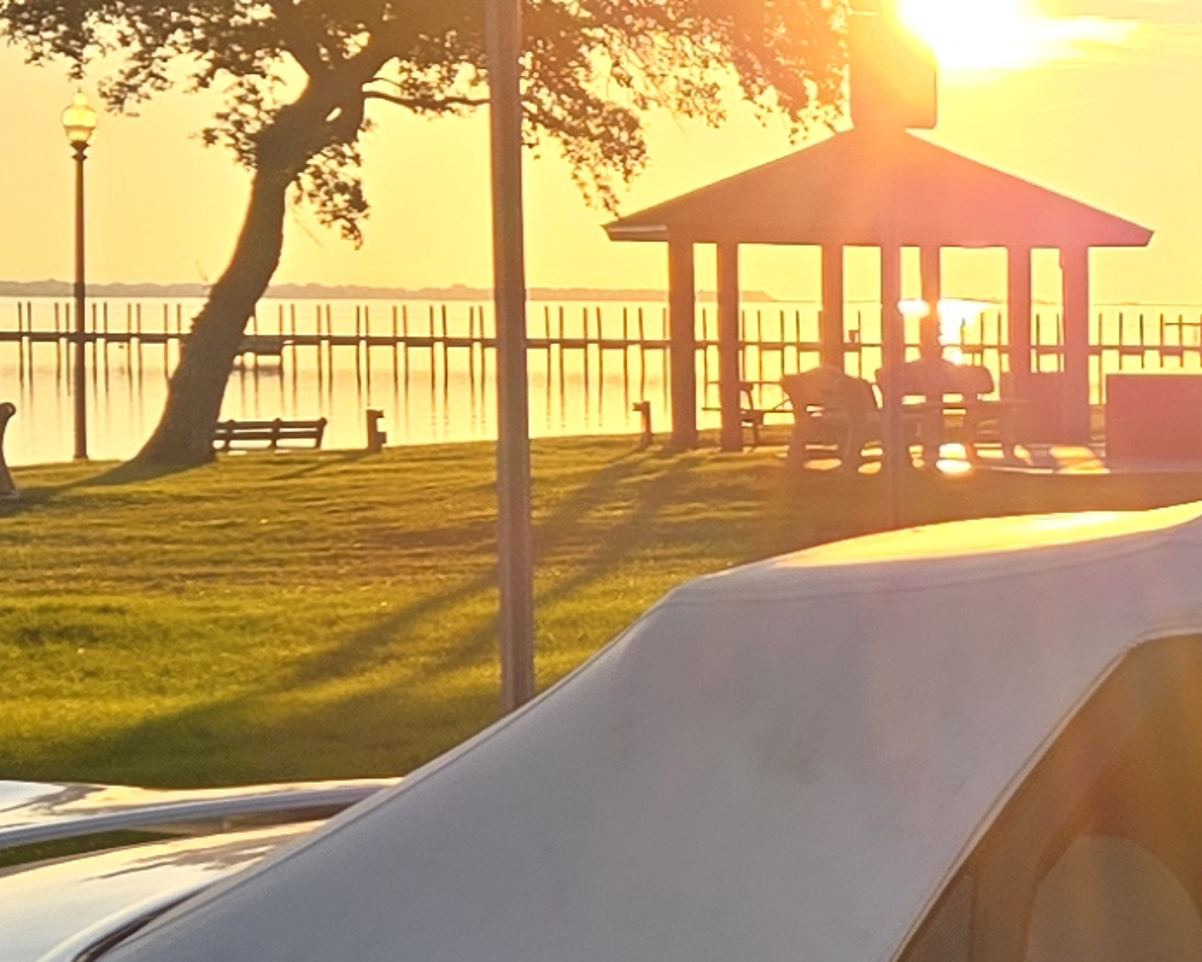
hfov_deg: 13.2
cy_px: 585
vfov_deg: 12.0
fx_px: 4590
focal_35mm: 129
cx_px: 2254
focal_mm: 5.4
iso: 25
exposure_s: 1/1567
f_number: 1.8
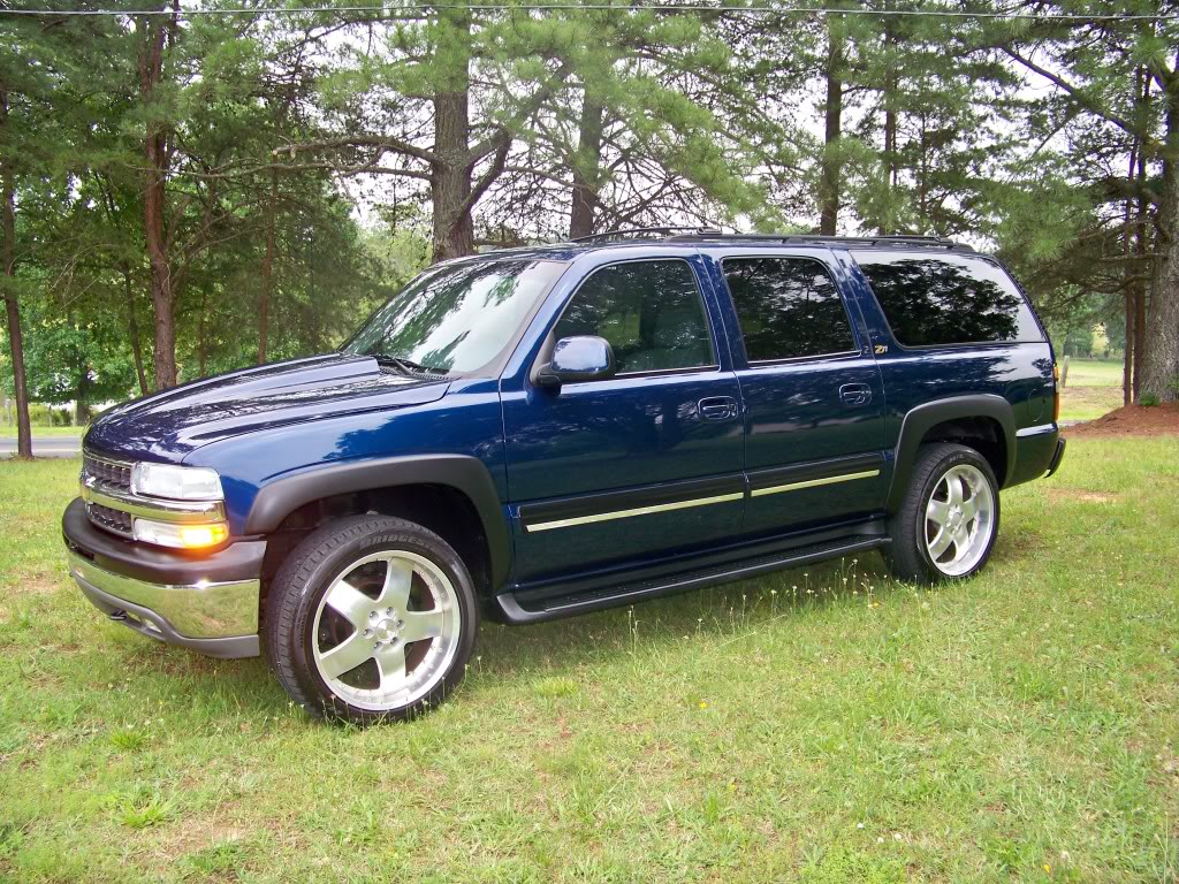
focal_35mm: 33
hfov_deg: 55.4
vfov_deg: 42.9
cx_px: 590
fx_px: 1124
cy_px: 442
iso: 80
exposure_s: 1/160
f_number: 2.8
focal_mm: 5.85
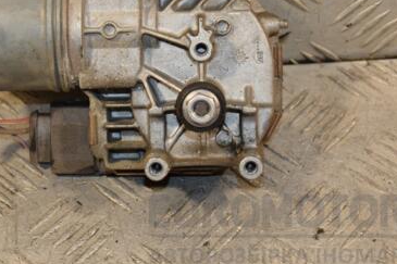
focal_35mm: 143
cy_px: 66
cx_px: 128
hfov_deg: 14.3
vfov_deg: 9.6
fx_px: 1576
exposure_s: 1/125
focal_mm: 58
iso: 800
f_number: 5
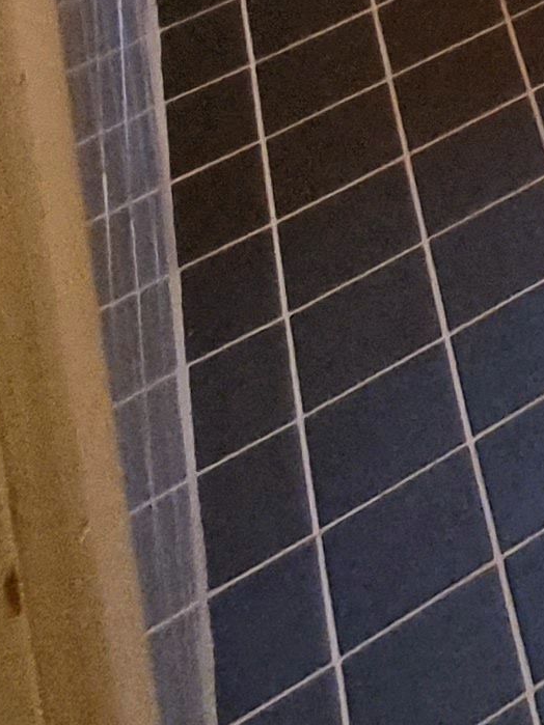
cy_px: -1217
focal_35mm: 75
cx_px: 1423
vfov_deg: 13.3
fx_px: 1572
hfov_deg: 12.9
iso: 320
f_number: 2.2
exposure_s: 1/50
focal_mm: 2.2
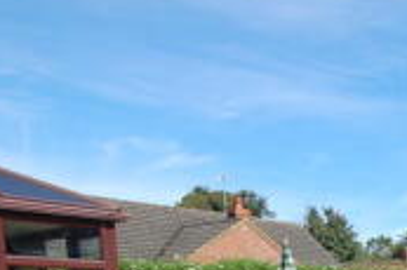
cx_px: 522
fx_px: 644
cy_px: 420
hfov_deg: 28.9
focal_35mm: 57
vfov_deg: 20.0
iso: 200
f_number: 8
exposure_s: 1/250
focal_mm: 10
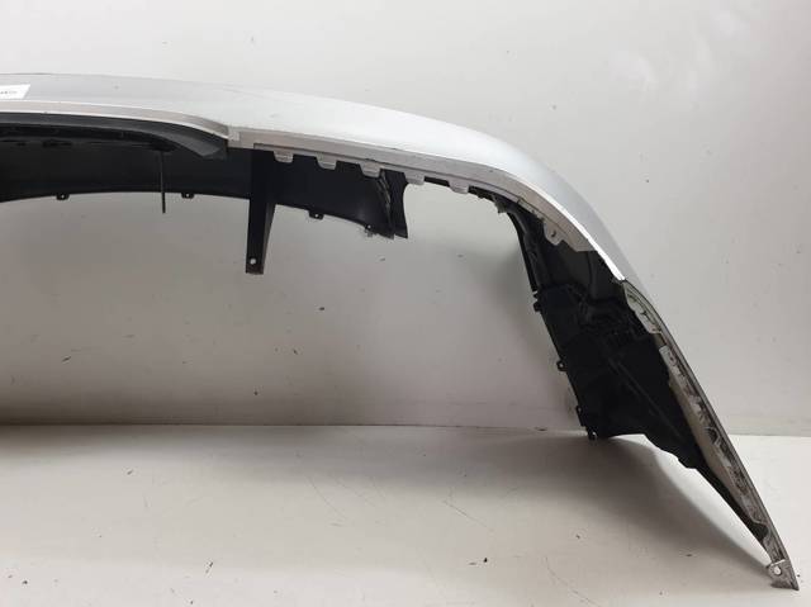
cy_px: 304
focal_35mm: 26
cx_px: 406
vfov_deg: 53.0
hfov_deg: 67.3
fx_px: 609
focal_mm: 4.3
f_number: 2.4
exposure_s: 1/100
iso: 80
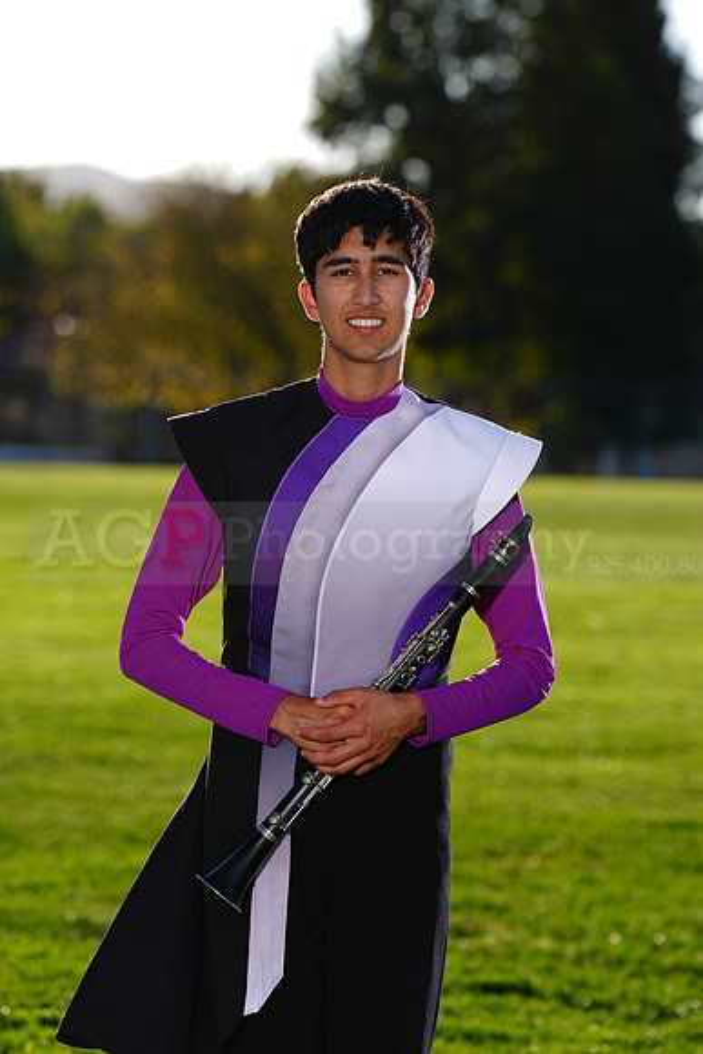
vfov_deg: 16.0
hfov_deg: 10.7
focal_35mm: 128
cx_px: 352
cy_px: 527
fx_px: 3747
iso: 125
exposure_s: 1/800
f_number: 4
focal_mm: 128
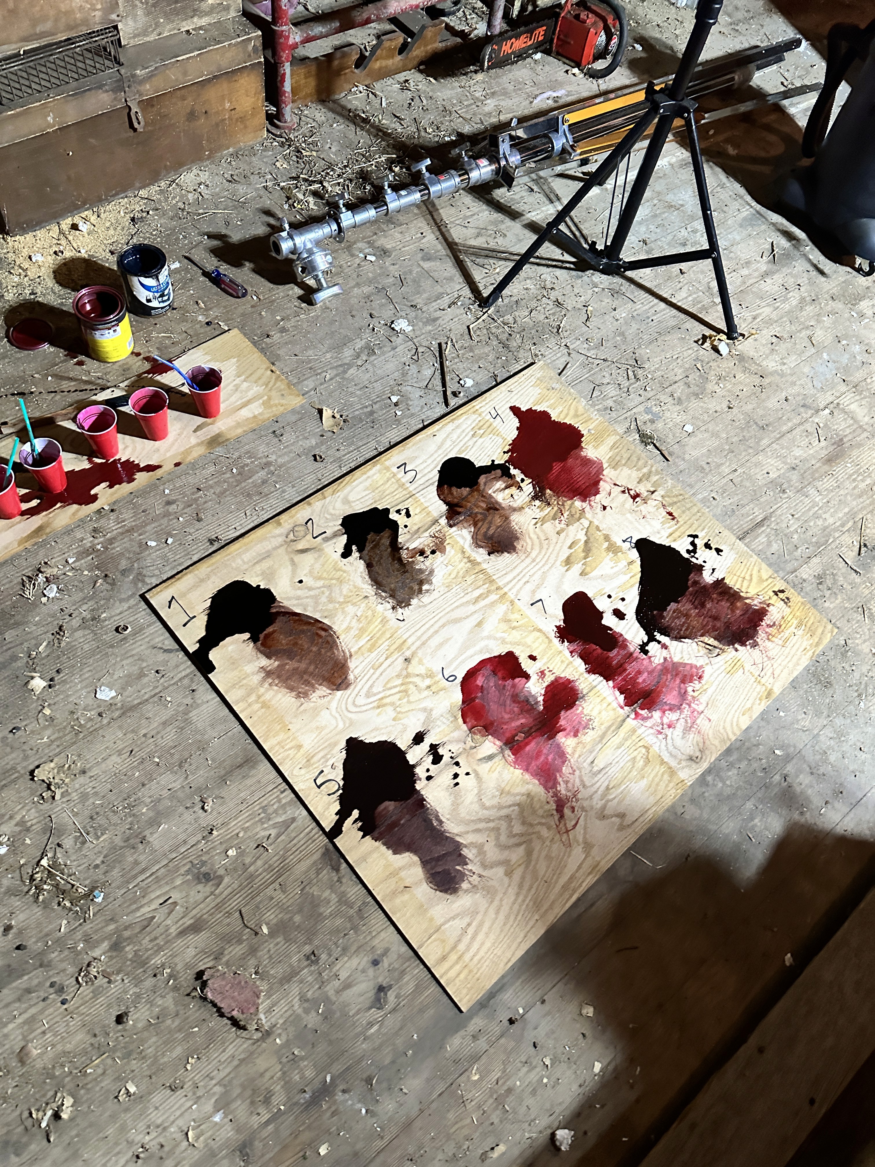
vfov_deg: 71.6
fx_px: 809
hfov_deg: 56.8
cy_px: 584
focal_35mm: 24
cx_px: 438
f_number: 1.78
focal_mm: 6.86
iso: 800
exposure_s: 1/60
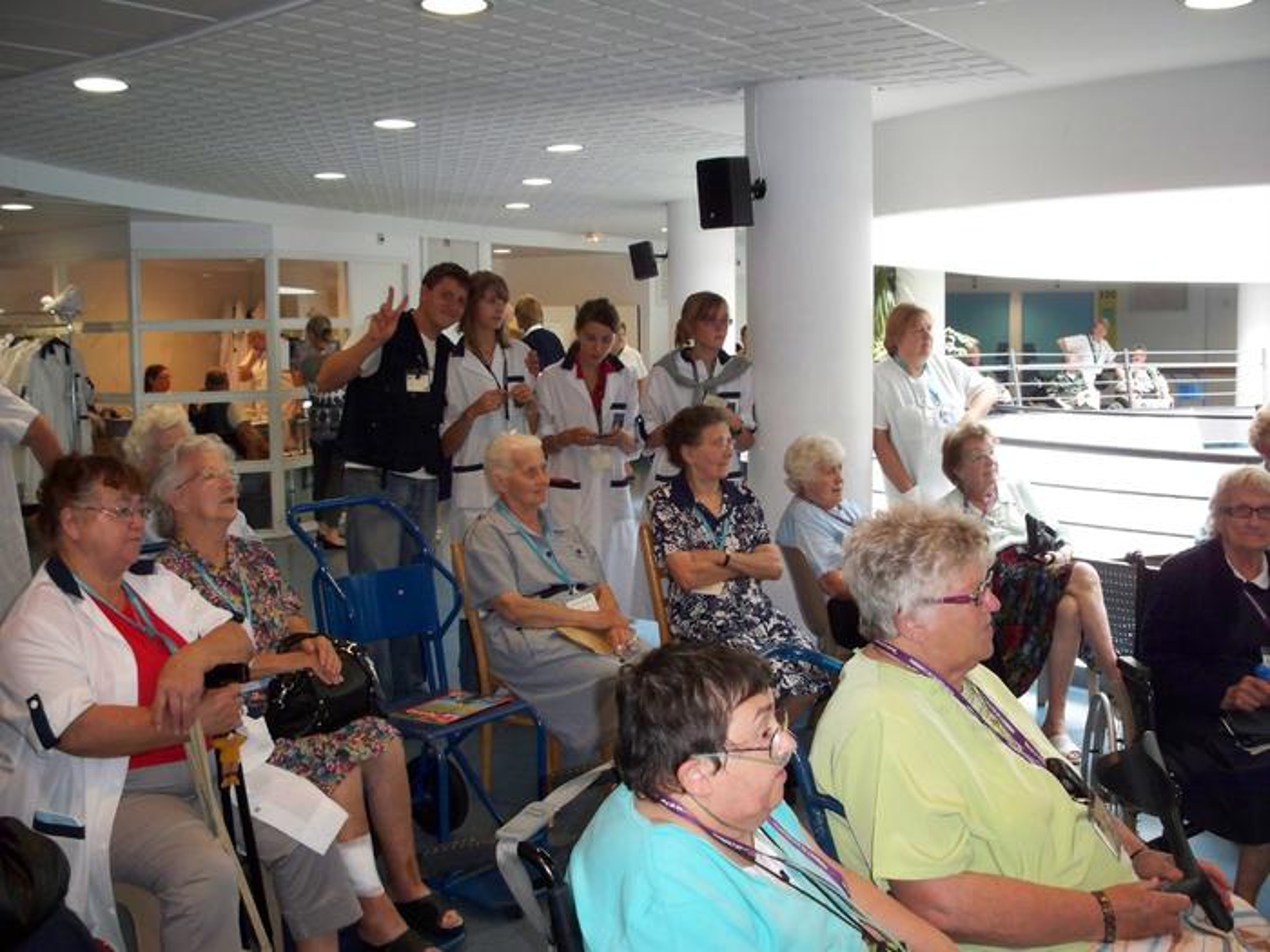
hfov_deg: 50.1
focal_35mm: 37
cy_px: 476
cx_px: 635
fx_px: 1357
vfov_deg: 38.7
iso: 200
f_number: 3.4
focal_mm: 7.9
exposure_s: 1/30
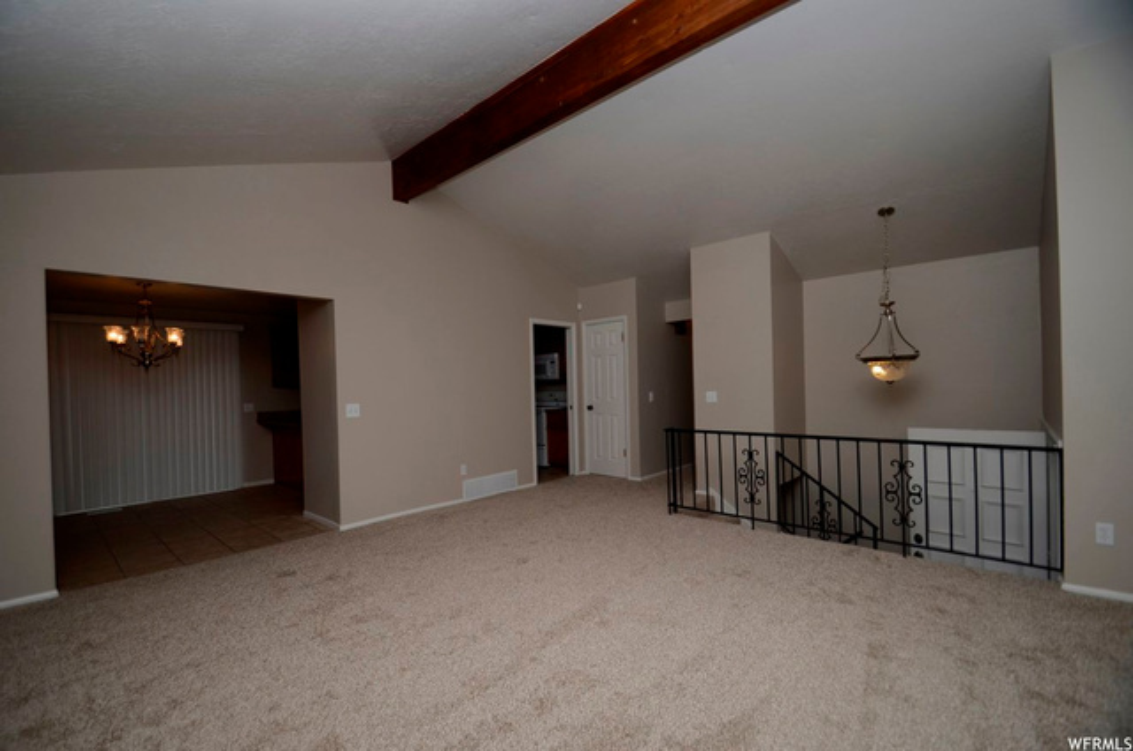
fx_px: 471
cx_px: 566
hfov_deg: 100.5
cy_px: 376
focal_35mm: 15
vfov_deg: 77.1
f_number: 4
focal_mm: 10
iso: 100
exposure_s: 1/250
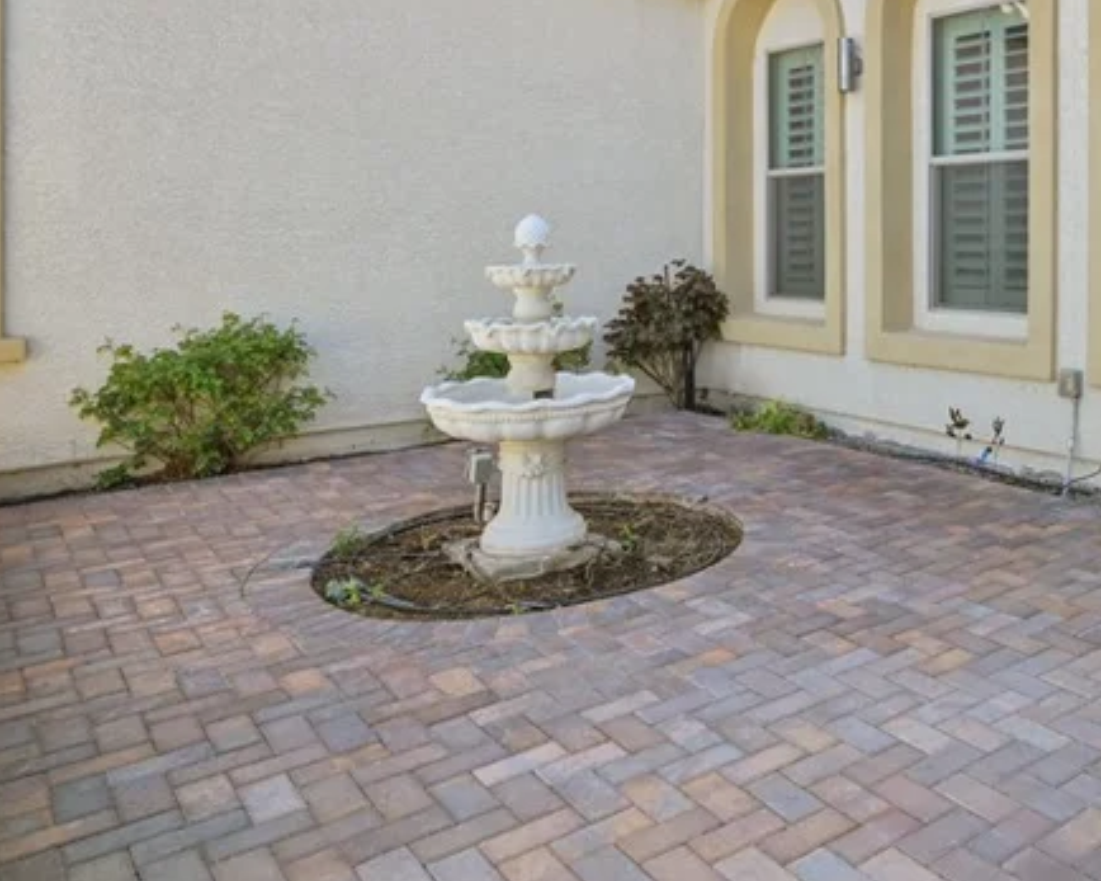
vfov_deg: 45.6
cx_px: 939
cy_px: 232
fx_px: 1010
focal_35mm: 31
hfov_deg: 52.0
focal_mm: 14
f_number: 8
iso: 500
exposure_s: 1/400
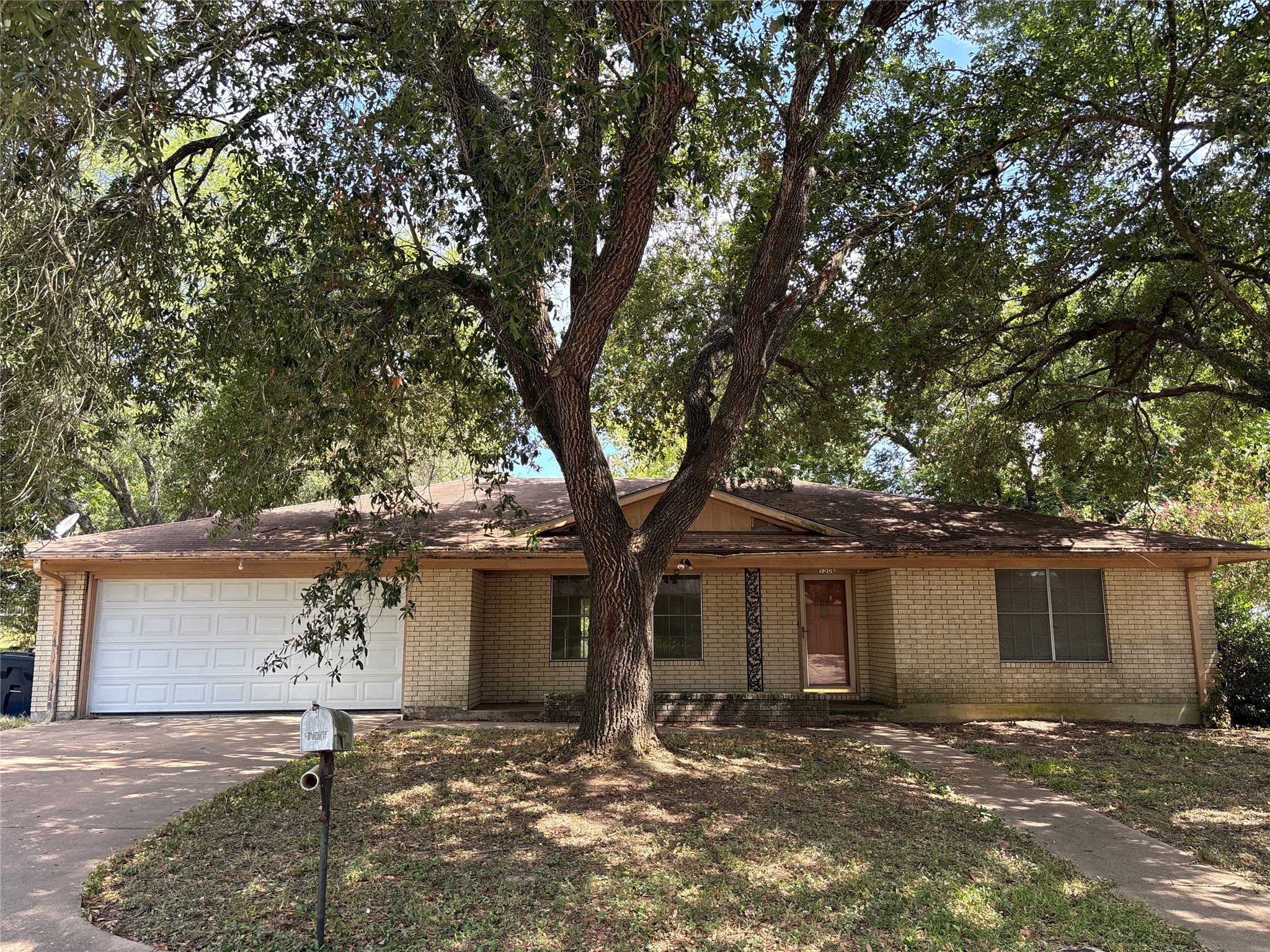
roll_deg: +0.4
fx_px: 954
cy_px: 476
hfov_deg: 67.3
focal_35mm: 26
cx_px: 635
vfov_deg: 53.1
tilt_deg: +9.3
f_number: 1.6
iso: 50
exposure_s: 1/390
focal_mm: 5.96
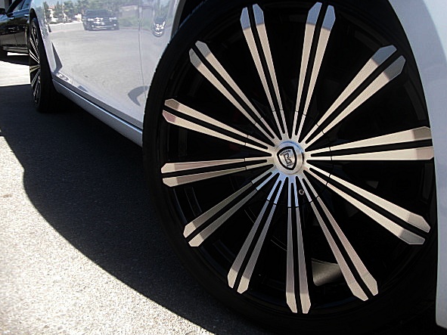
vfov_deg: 36.8
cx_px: 241
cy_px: 157
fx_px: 504
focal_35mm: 39
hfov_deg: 47.8
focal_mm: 6.3
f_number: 2.8
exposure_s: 1/250
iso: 50
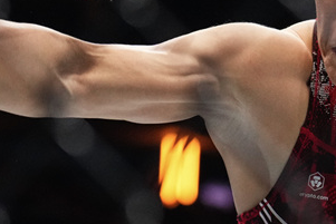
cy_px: 162
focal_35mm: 251
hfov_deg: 8.2
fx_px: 2344
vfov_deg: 5.5
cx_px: 257
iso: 4000
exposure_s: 1/1600
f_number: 2.8
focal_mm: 70
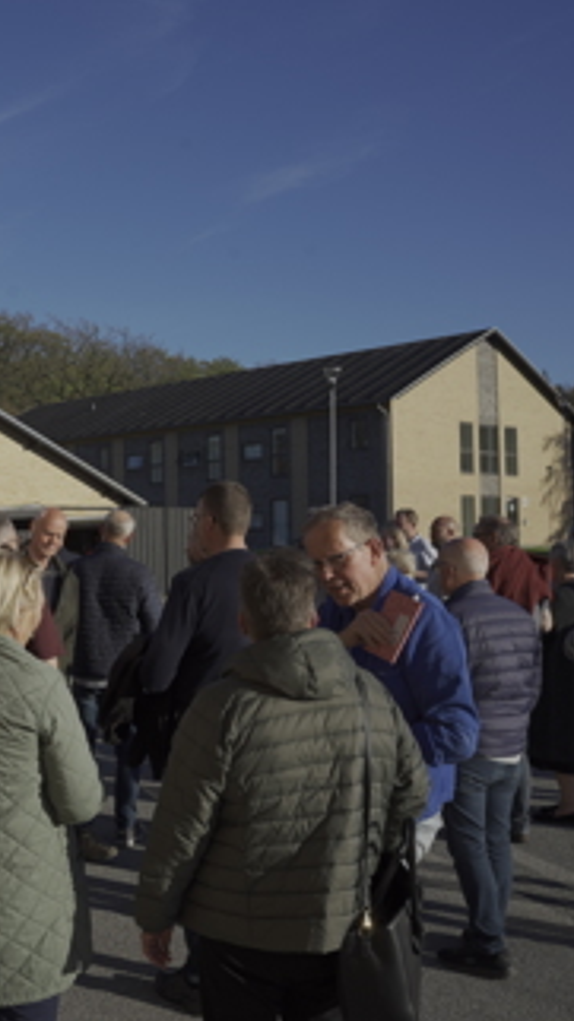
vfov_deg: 51.6
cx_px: -67
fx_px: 1056
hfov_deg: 27.6
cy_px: 510
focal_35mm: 39
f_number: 11
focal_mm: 24
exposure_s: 1/200
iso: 125
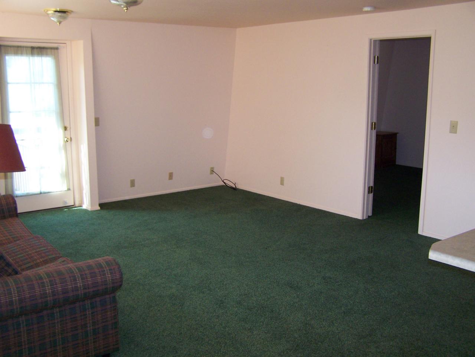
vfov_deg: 37.7
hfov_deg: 49.0
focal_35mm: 38
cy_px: 178
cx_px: 238
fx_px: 521
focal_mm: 6.3
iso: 160
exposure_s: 1/60
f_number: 2.8
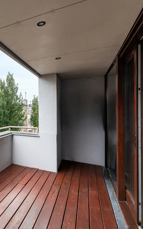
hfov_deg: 39.9
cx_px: -15
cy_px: 113
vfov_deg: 72.5
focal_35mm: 25
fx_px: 156
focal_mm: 16
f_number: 11
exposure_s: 1/100
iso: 640
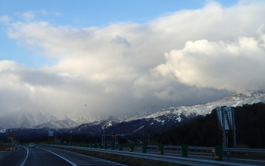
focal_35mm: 53
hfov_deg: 38.2
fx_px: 383
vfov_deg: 24.4
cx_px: 132
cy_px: 89
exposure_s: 1/200
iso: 100
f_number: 4.5
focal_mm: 8.99
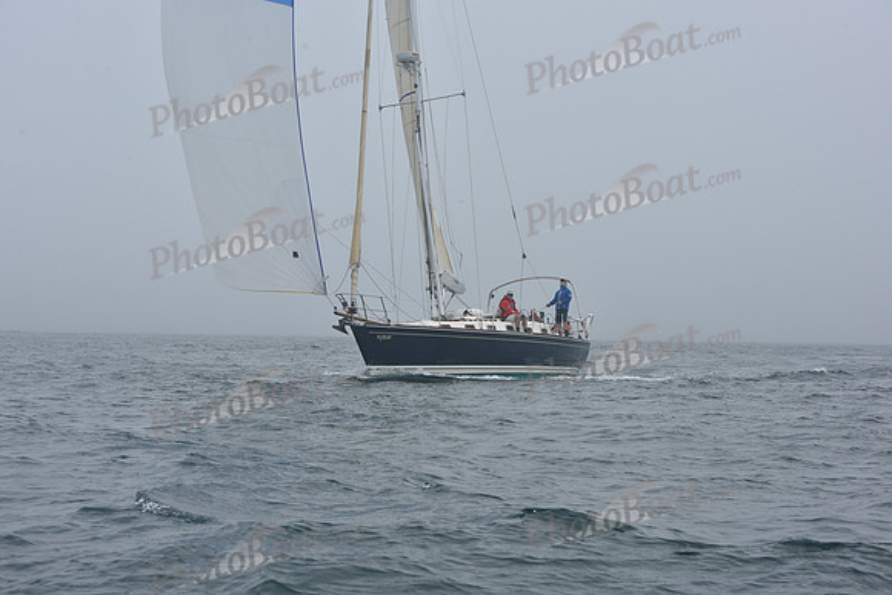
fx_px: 1735
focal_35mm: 70
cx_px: 446
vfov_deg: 19.5
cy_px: 298
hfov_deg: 28.8
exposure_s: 1/800
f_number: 10
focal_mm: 70
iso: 250
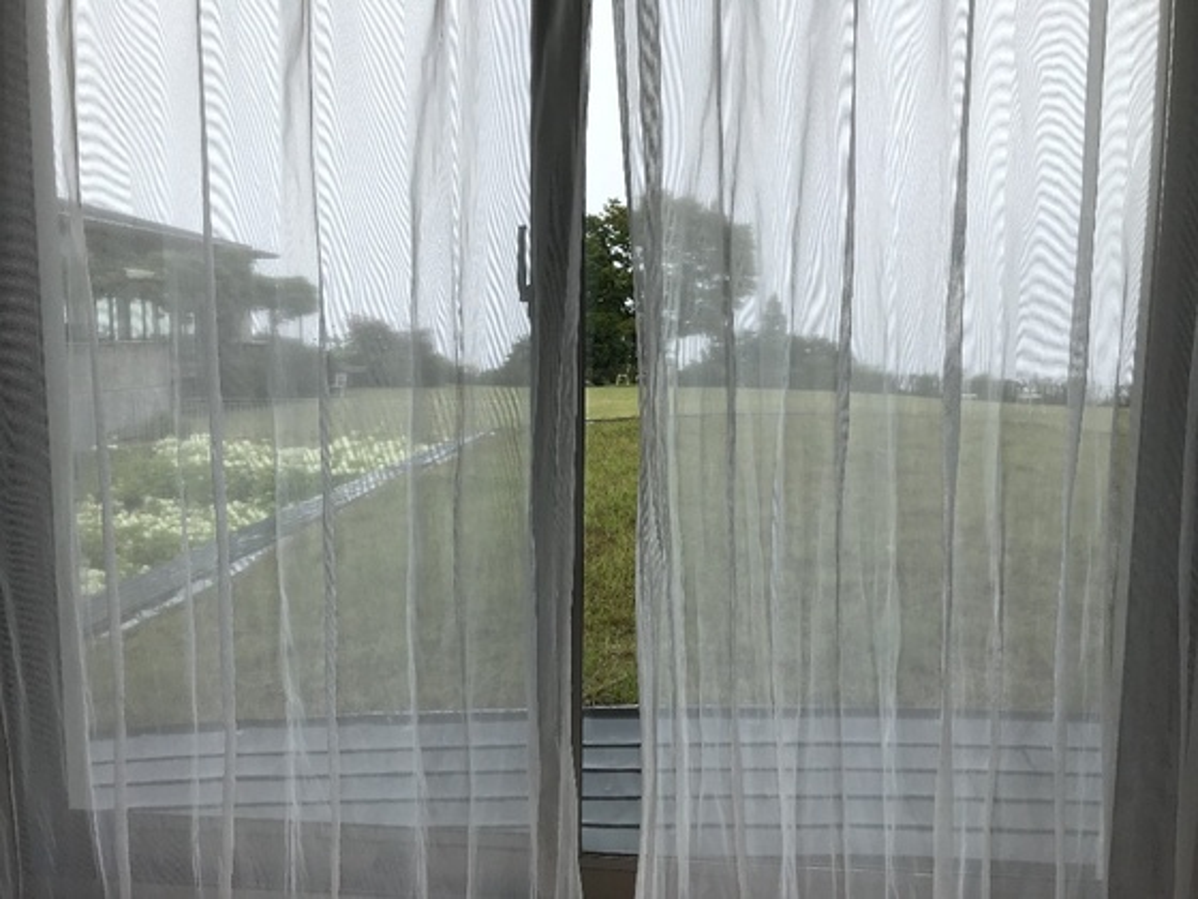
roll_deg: -0.2
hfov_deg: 63.4
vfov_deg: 49.7
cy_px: 450
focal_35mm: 28
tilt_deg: -5.4
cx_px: 599
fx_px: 969
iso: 20
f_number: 1.8
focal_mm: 3.99
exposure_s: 1/812
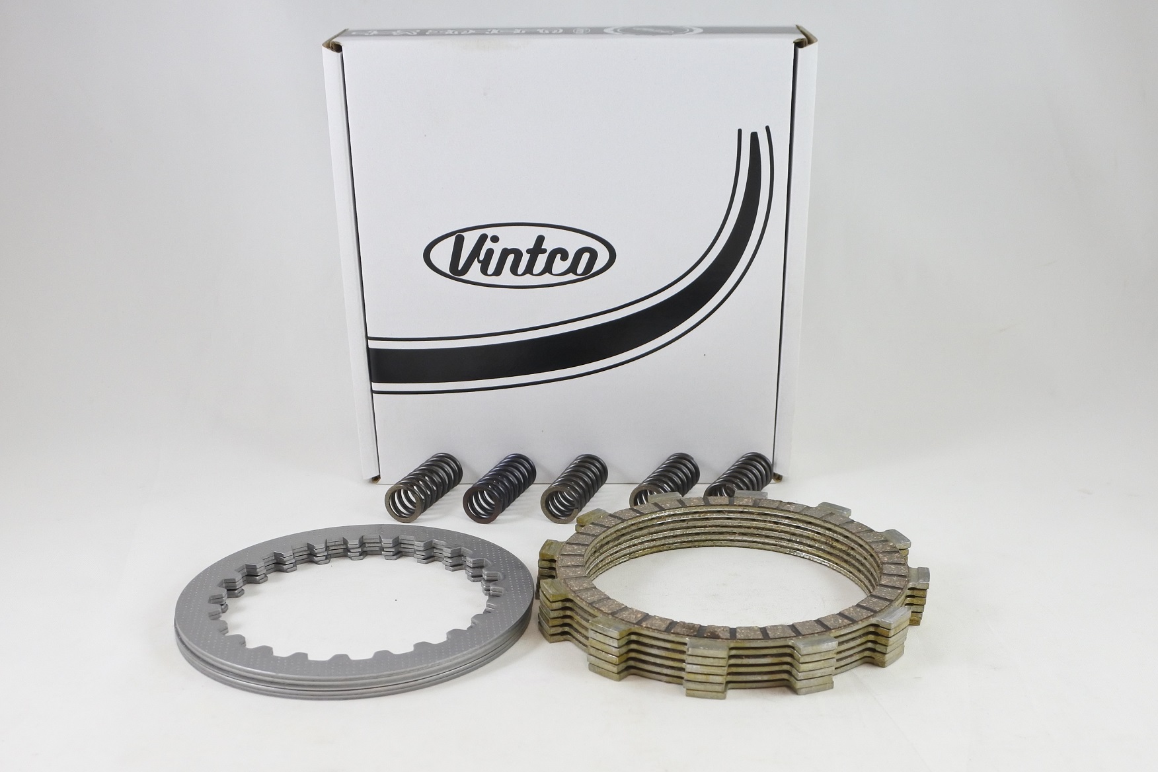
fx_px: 965
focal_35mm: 30
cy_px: 386
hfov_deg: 61.9
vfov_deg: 43.6
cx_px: 579
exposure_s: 1/125
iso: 400
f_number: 3.8
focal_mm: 11.2
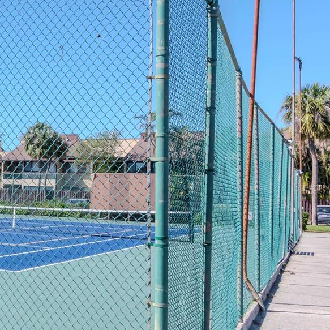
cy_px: 187
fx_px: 528
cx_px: -109
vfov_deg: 34.6
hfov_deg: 28.1
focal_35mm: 49
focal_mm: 14
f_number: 13
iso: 640
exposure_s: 1/500
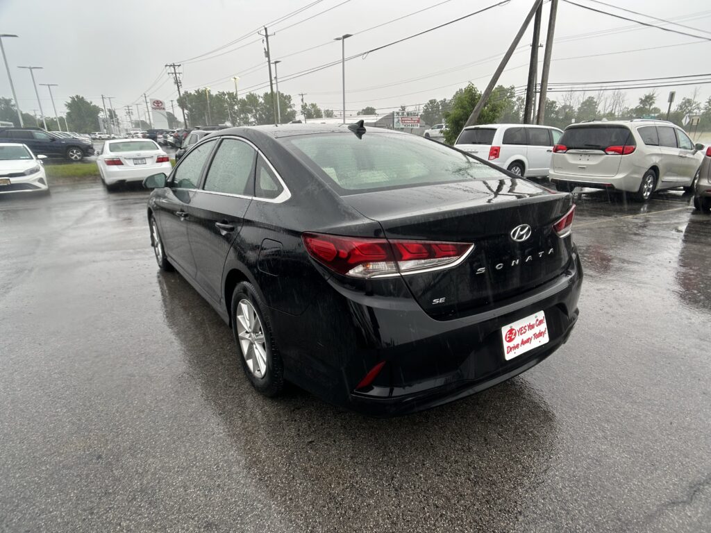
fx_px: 534
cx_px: 356
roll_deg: +1.3
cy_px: 266
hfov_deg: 67.3
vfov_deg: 53.1
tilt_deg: -16.4
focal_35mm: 26
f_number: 1.5
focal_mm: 5.7
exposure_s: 1/158
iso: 40
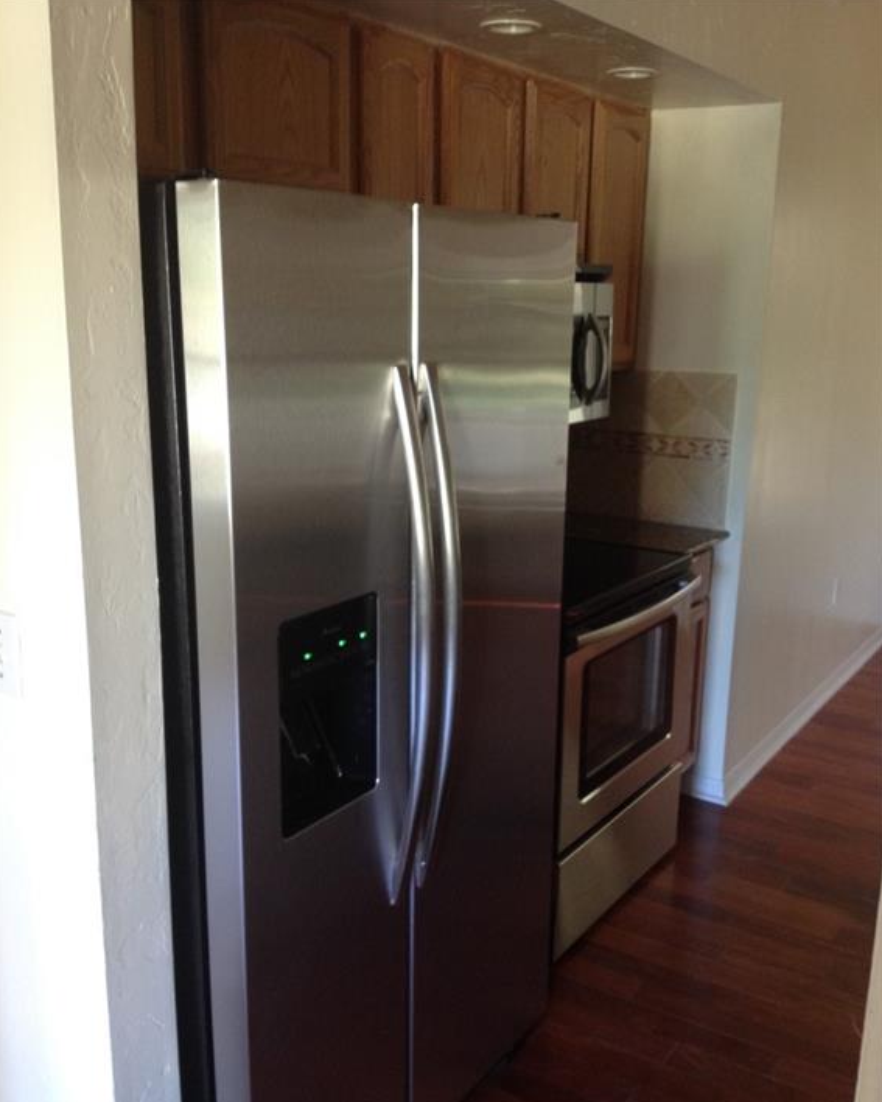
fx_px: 1208
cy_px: 591
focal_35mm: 37
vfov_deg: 49.0
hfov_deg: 40.1
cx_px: 439
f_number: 2.4
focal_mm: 4.28
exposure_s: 1/20
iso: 125
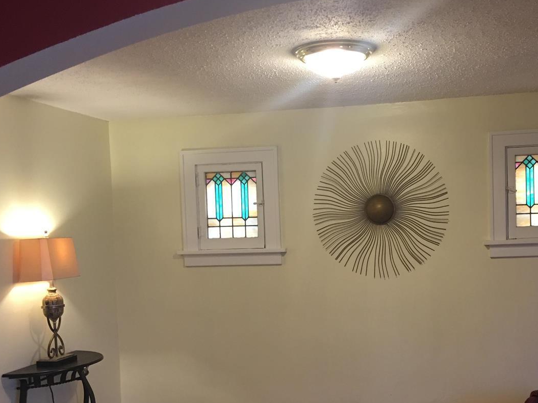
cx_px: 351
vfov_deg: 32.7
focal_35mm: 44
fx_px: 684
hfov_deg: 42.5
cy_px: 260
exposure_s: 1/15
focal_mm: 4.15
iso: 80
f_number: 2.2
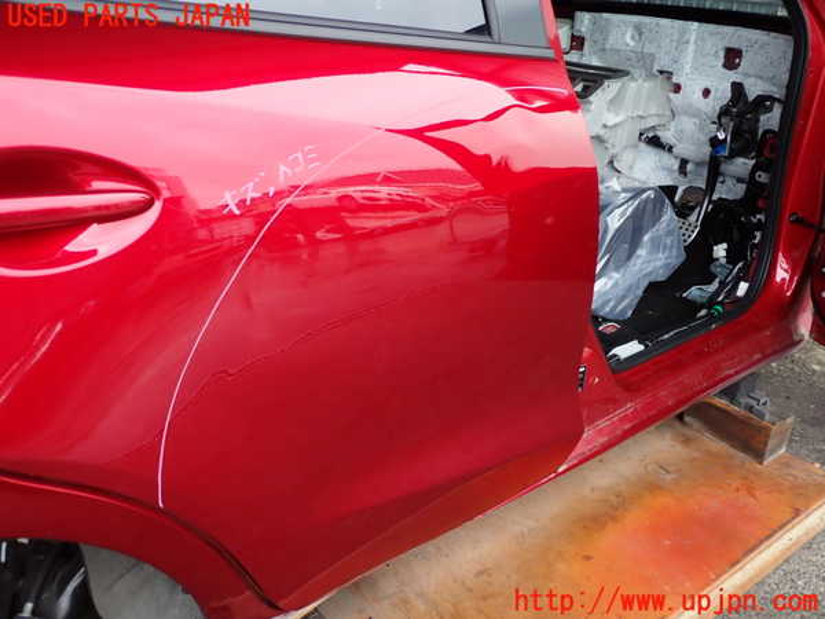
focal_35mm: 30
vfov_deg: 46.8
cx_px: 412
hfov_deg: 60.0
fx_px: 715
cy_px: 310
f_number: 2.3
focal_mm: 5.4
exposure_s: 1/80
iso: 100
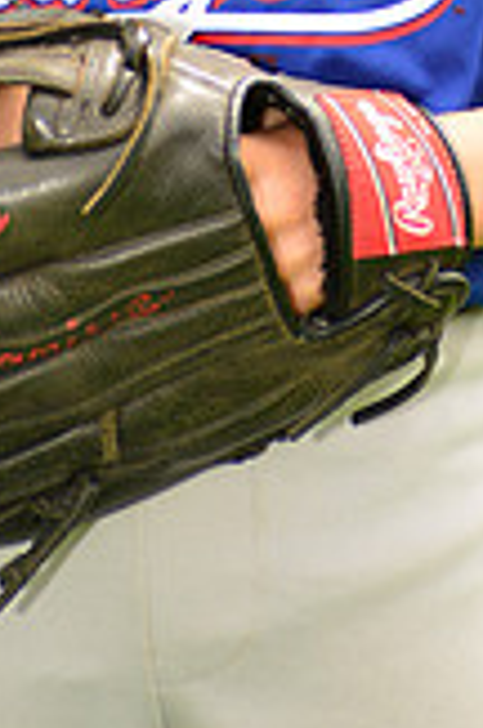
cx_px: 293
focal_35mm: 660
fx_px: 13338
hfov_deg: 2.1
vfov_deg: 3.1
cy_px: -397
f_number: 5
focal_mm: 185
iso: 100
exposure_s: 1/250
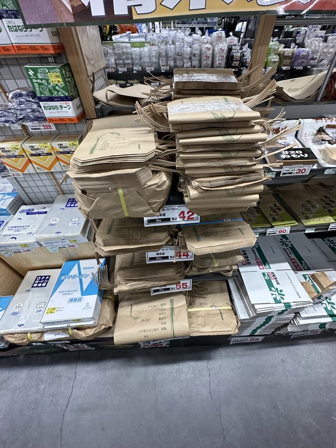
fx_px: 181
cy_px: 224
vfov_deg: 102.1
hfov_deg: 85.7
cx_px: 168
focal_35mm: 14
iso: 250
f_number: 2.2
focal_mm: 2.22
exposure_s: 1/100
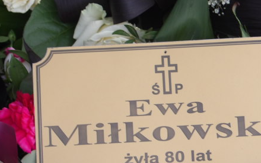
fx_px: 953
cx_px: 158
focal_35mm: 134
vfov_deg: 9.8
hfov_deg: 15.6
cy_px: 126
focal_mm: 15.6
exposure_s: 1/44
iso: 134
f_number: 5.6
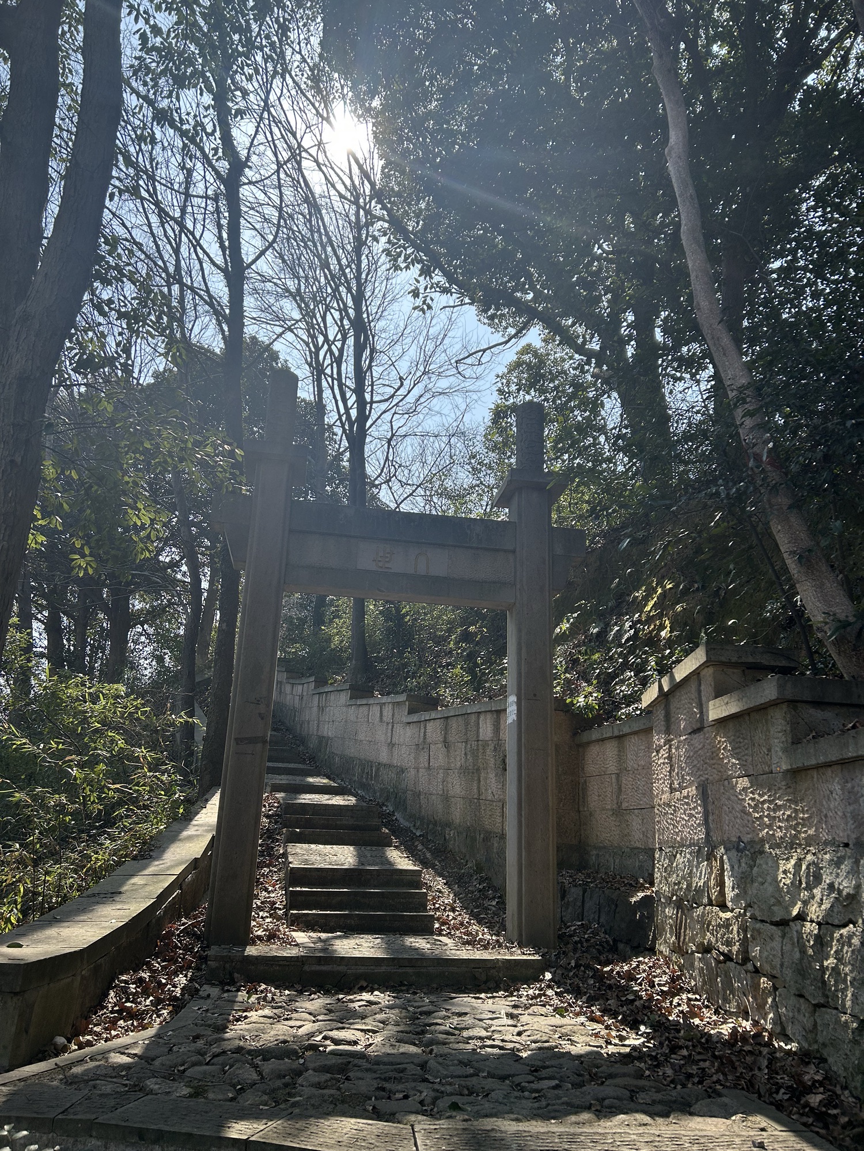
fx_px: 865
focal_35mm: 26
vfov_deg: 67.3
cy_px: 576
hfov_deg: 53.1
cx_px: 432
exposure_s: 1/3257
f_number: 1.5
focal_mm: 5.7
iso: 50
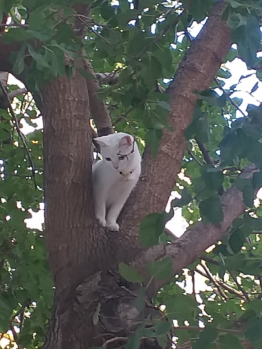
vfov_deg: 56.8
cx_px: 150
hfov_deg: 44.0
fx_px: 323
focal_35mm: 32
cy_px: 188
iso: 50
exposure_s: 1/50
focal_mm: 3.6
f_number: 1.9
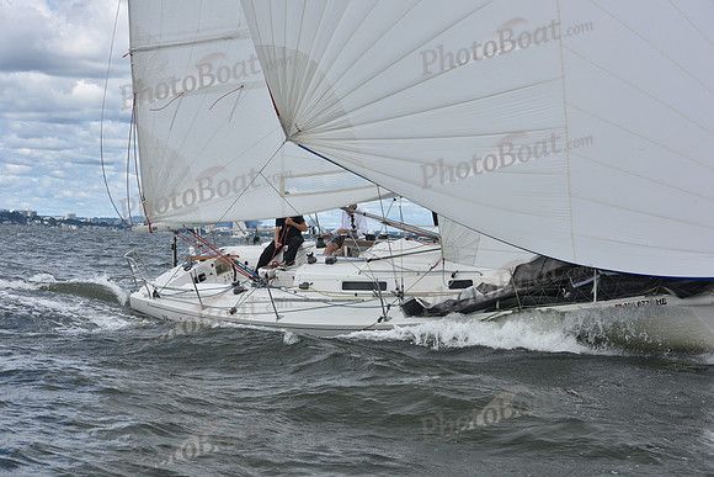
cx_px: 357
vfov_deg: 19.5
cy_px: 238
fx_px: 1389
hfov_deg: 28.8
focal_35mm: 70
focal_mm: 70
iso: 250
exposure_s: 1/800
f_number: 9
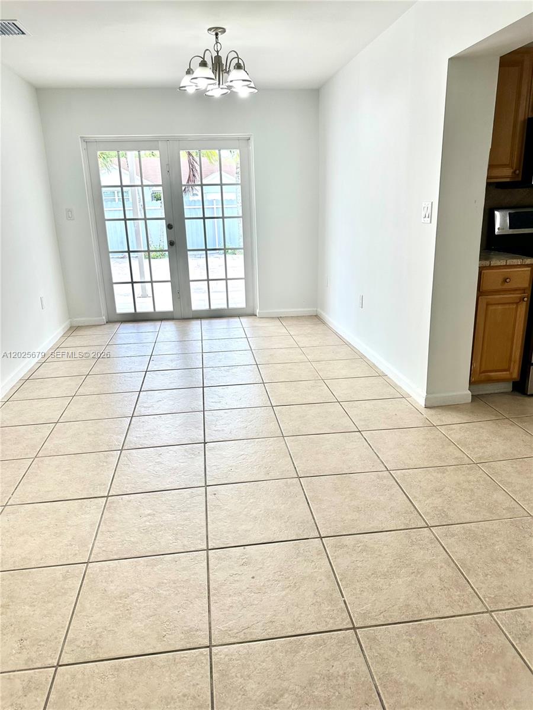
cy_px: 355
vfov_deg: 71.6
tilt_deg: -16.7
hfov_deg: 56.8
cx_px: 266
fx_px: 493
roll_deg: +0.1
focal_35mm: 24
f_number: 1.78
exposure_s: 1/361
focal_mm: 6.86
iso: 80
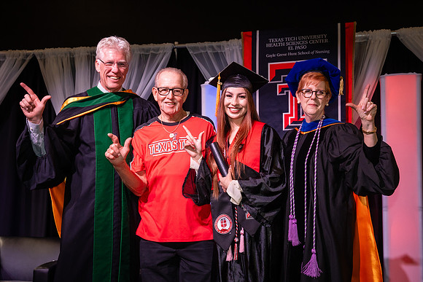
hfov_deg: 34.6
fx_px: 679
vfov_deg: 23.5
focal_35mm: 58
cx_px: 222
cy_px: 159
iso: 1250
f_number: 5.6
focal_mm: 48
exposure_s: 1/160
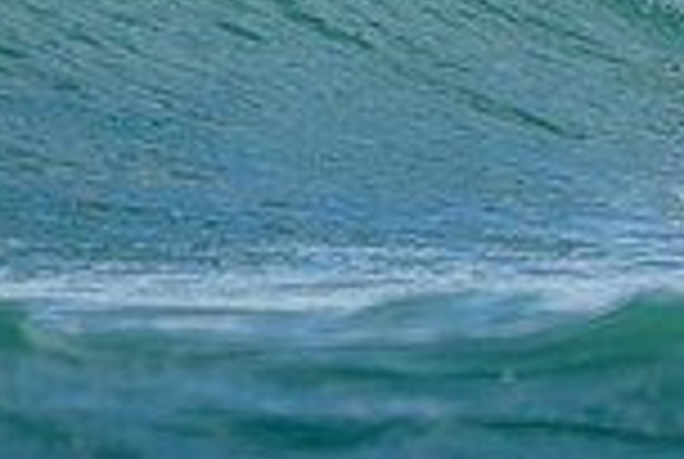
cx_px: 1027
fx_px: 44490
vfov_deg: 0.6
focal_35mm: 2337
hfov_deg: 0.9
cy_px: -219
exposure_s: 1/2000
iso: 400
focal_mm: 500
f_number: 5.6
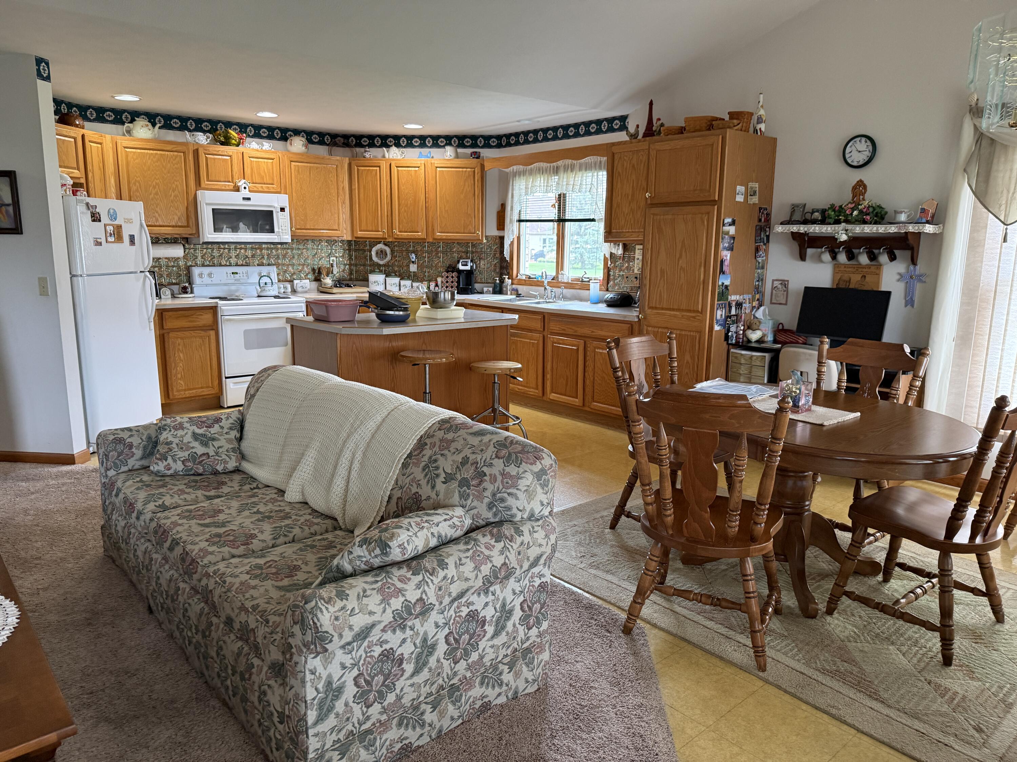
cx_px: 508
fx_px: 705
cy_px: 381
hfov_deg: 71.6
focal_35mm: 24
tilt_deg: -10.6
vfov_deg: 56.8
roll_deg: -0.5
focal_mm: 6.76
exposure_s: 1/60
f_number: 1.78
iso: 400
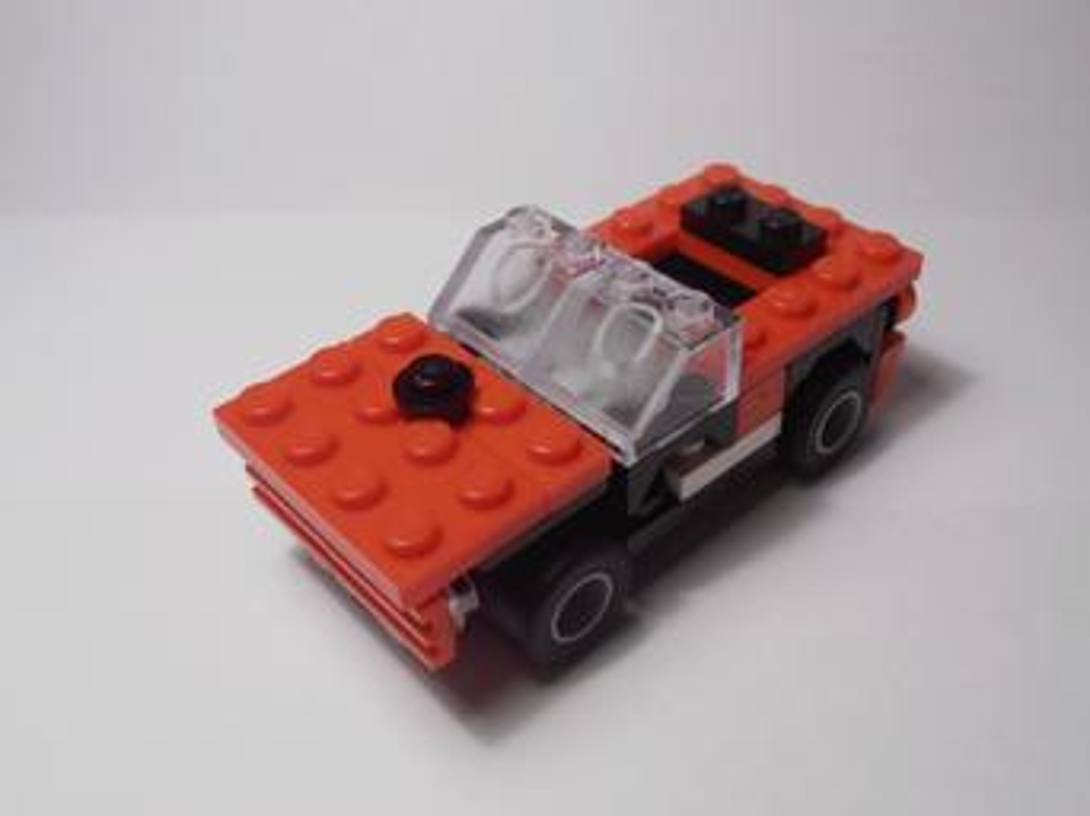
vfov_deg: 36.8
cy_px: 405
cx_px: 564
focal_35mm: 39
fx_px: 1227
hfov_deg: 47.9
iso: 80
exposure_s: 1/60
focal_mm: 6.61
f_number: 3.9
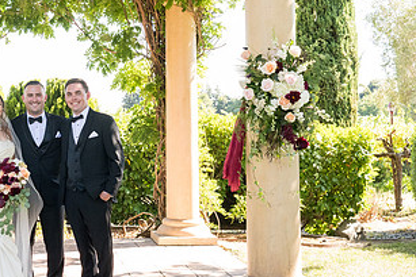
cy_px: 105
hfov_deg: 27.7
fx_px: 809
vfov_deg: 19.4
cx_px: 39
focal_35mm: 70
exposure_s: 1/500
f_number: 6.3
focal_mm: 37
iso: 2000
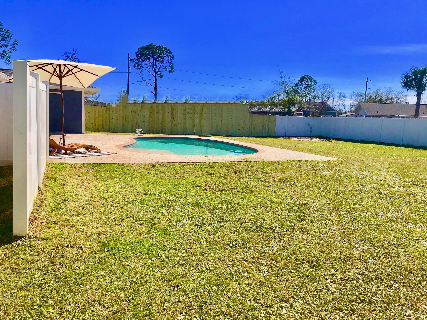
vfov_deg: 49.7
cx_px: 214
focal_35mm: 28
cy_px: 160
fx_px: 345
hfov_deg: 63.4
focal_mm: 3.99
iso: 20
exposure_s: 1/3690
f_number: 1.8
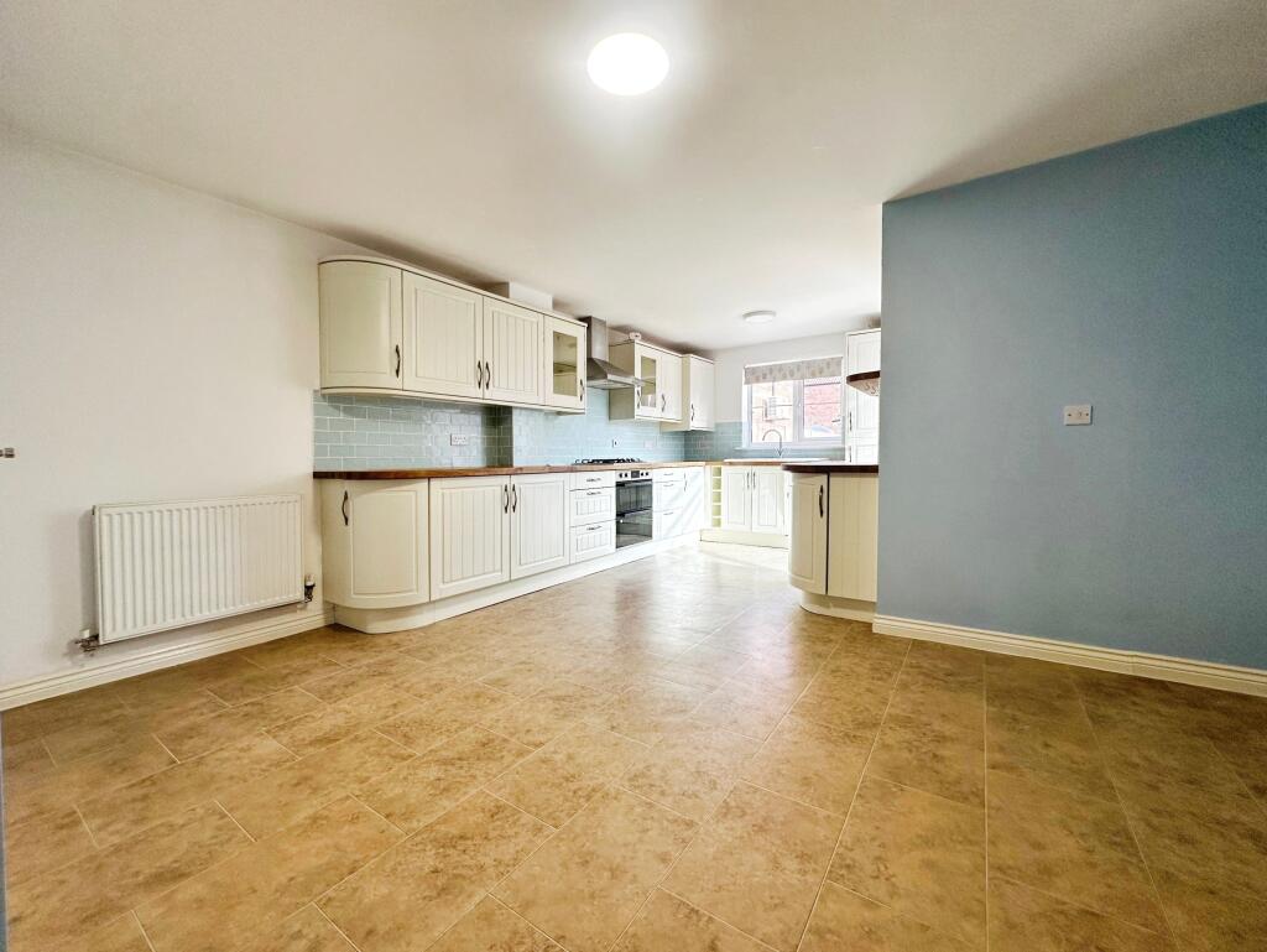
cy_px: 476
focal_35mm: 14
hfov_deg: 102.0
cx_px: 634
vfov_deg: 85.7
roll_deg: +1.0
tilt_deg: -1.5
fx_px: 513
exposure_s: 1/99
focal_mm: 2.22
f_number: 2.2
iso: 64
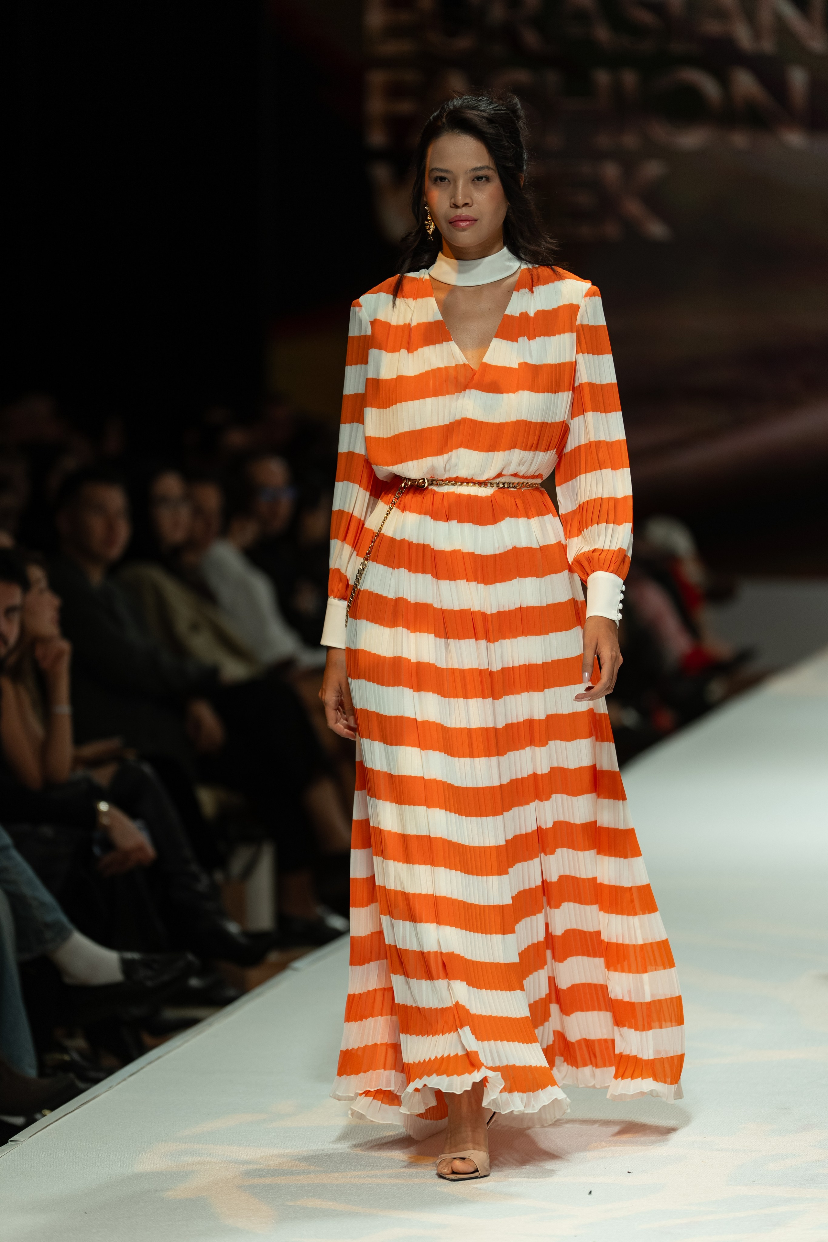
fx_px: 6899
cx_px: 414
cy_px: 621
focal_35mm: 200
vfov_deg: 10.3
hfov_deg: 6.9
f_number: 2.8
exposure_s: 1/400
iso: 200
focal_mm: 200
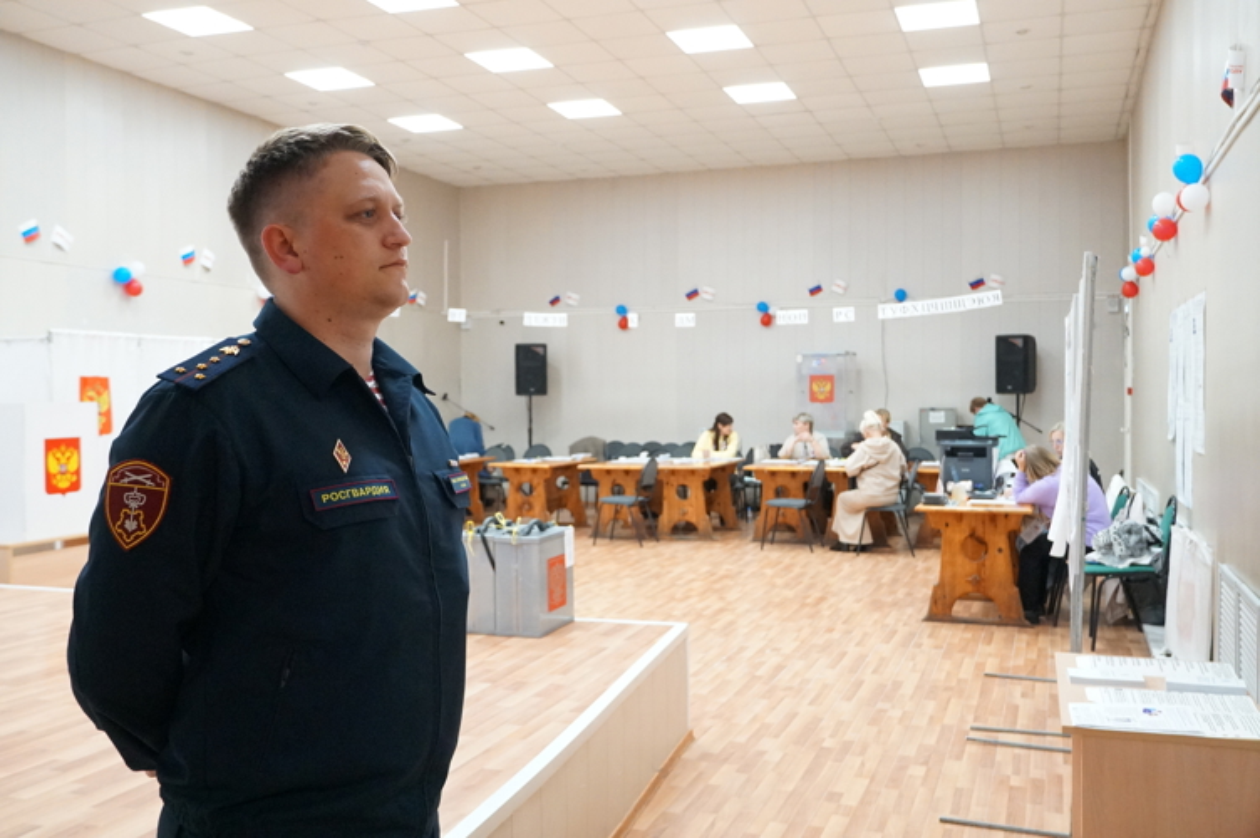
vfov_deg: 38.3
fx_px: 1206
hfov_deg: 55.1
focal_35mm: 34
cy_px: 419
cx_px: 630
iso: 5000
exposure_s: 1/160
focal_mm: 23
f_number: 4
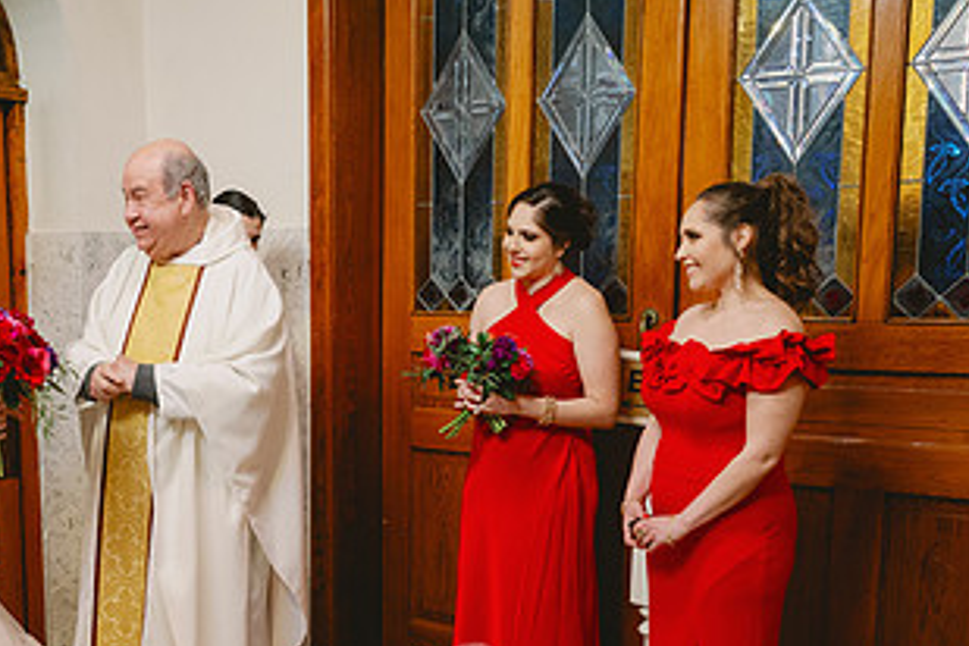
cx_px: 314
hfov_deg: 42.9
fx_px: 1211
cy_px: 467
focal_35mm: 45
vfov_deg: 29.5
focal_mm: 24
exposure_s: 1/320
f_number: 2.8
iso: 2000
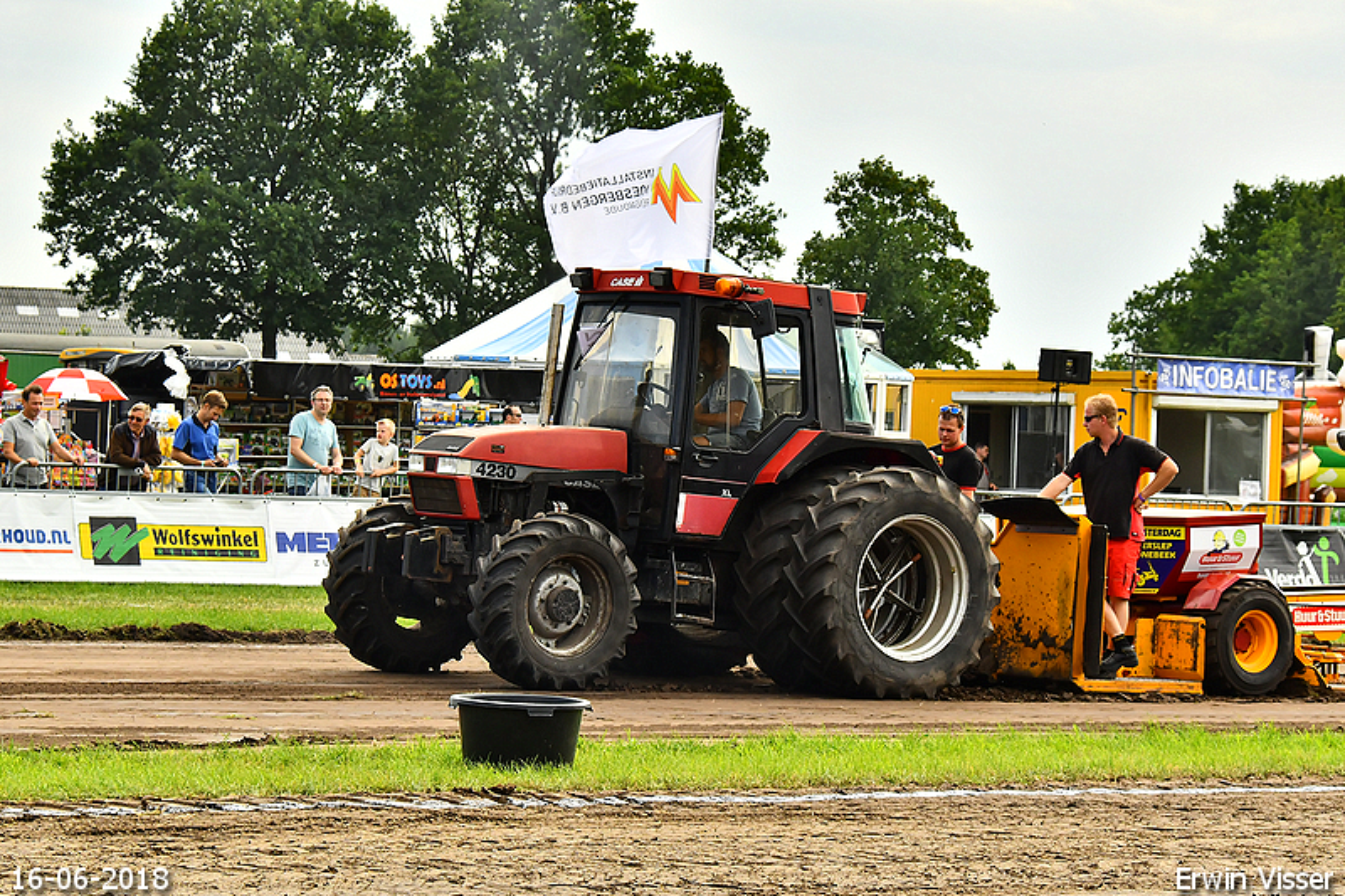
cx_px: 672
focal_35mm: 142
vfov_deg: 9.6
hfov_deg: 14.4
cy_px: 448
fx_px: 5323
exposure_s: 1/1250
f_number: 9
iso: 500
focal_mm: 95
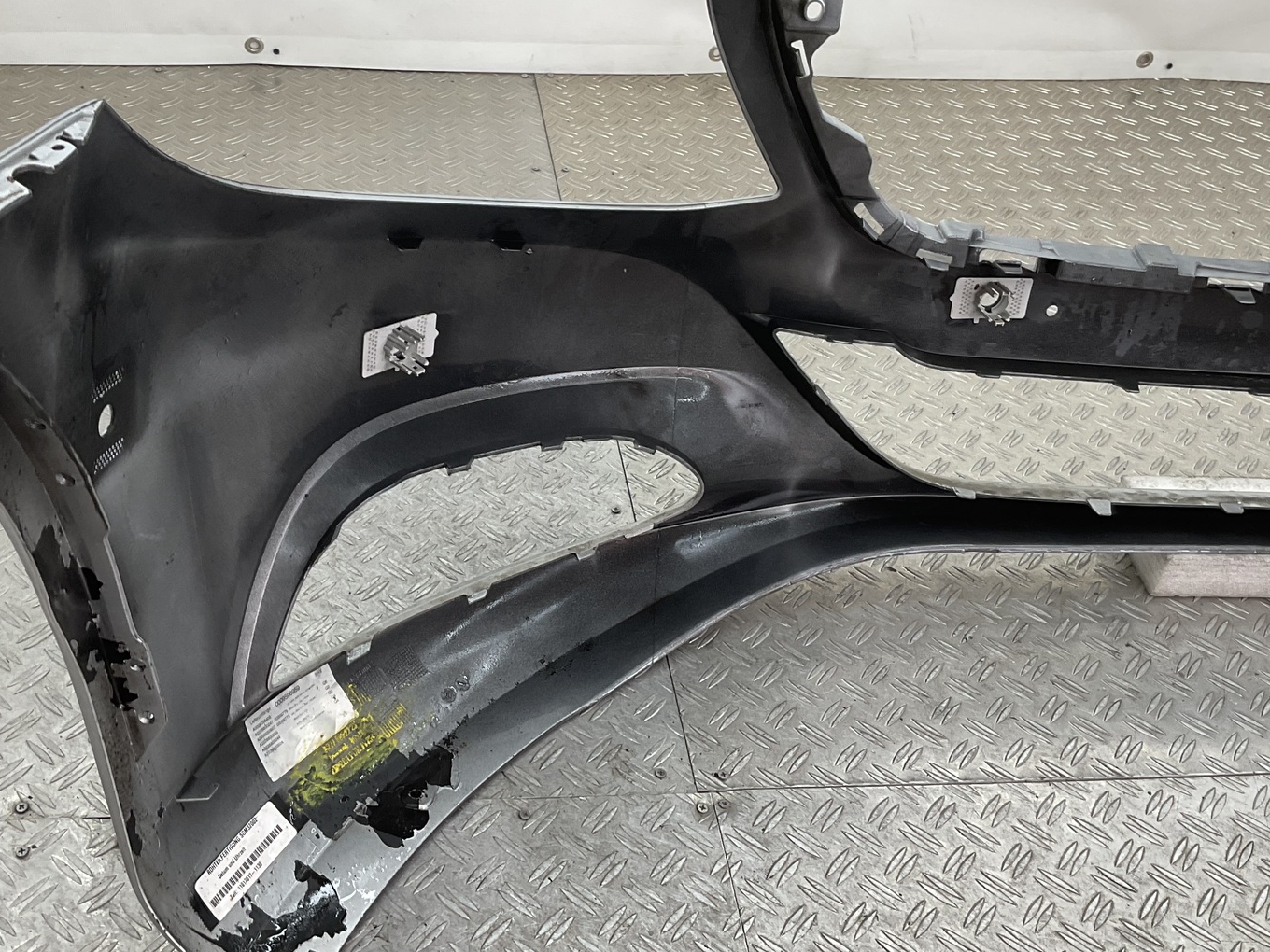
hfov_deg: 43.8
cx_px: 556
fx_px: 1578
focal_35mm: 43
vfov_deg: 33.6
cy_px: 416
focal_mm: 3
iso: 32
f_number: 1.8
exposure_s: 1/120
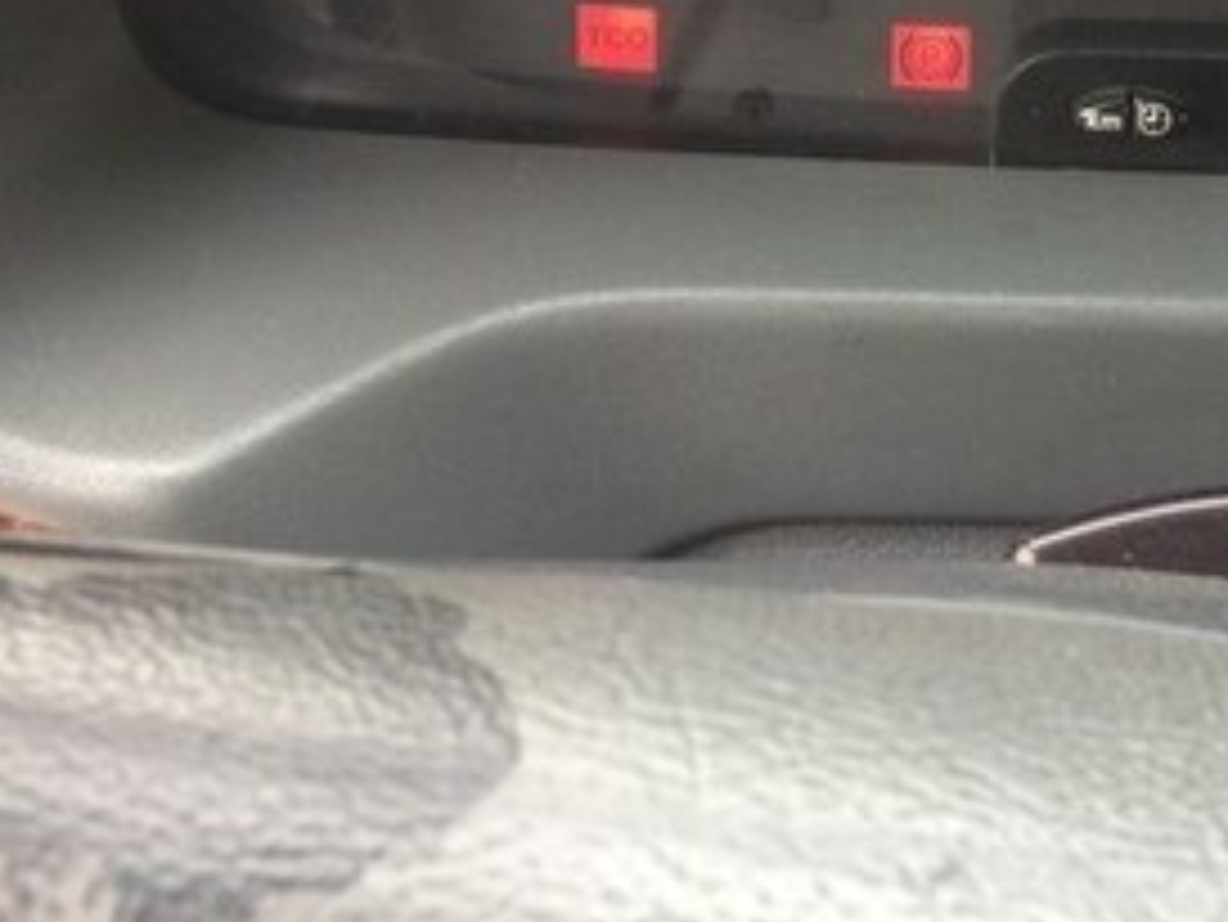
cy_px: -164
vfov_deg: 19.8
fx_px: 2484
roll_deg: -0.2
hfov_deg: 26.6
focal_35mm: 70
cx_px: 1161
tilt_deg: -32.7
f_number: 2.2
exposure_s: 1/100
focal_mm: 4.15
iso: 64
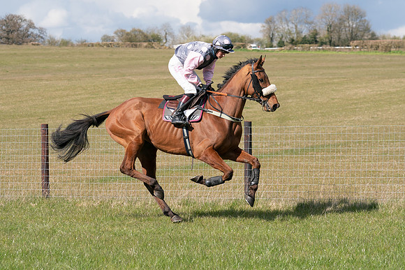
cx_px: 202
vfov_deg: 9.1
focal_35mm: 151
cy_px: 135
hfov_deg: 13.6
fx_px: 1699
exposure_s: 1/2000
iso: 400
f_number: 5
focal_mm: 101
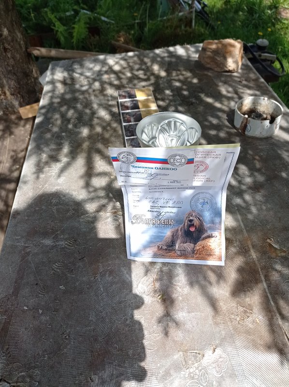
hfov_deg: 49.7
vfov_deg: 63.5
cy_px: 194
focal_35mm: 28
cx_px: 144
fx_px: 312
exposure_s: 1/2457
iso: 103
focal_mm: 4.74
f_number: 1.79
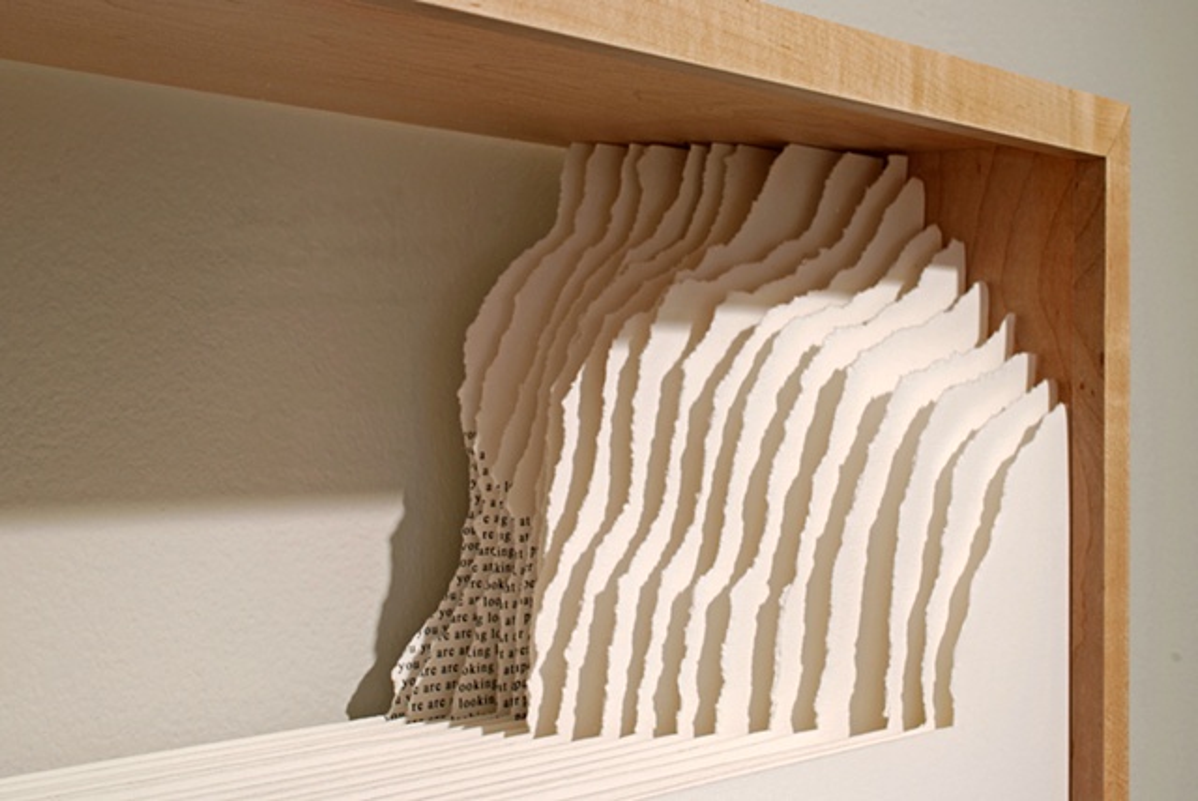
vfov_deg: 22.7
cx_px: 599
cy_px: 400
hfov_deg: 33.4
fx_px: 1998
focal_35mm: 60
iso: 100
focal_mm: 40
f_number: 16
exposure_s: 6
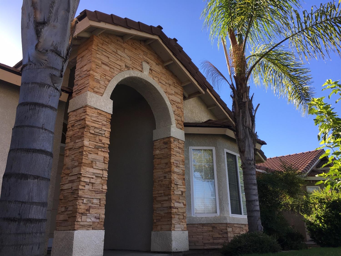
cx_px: 170
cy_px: 128
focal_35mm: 29
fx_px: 286
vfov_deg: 48.2
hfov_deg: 61.7
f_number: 2.2
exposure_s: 1/506
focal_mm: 4.15
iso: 25
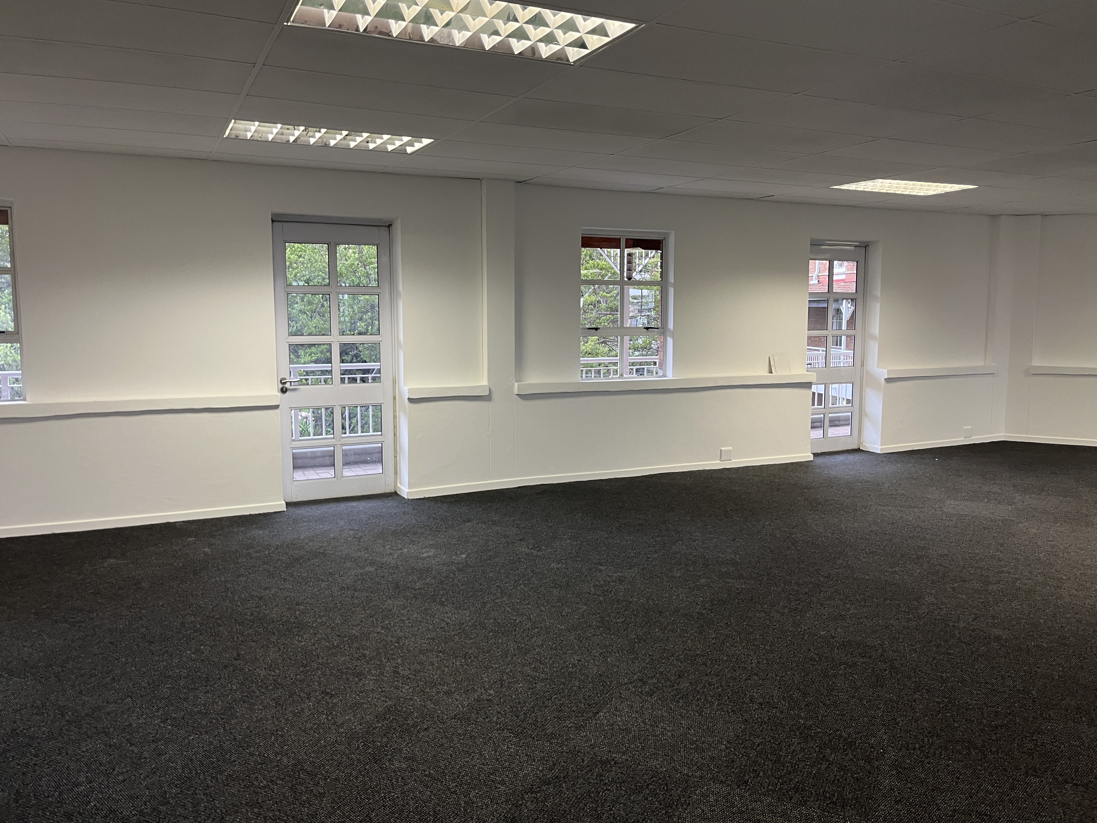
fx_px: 856
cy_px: 411
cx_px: 553
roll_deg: -1.0
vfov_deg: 51.4
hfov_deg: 65.3
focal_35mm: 27
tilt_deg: -3.7
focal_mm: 5.1
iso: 160
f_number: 1.6
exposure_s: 1/50
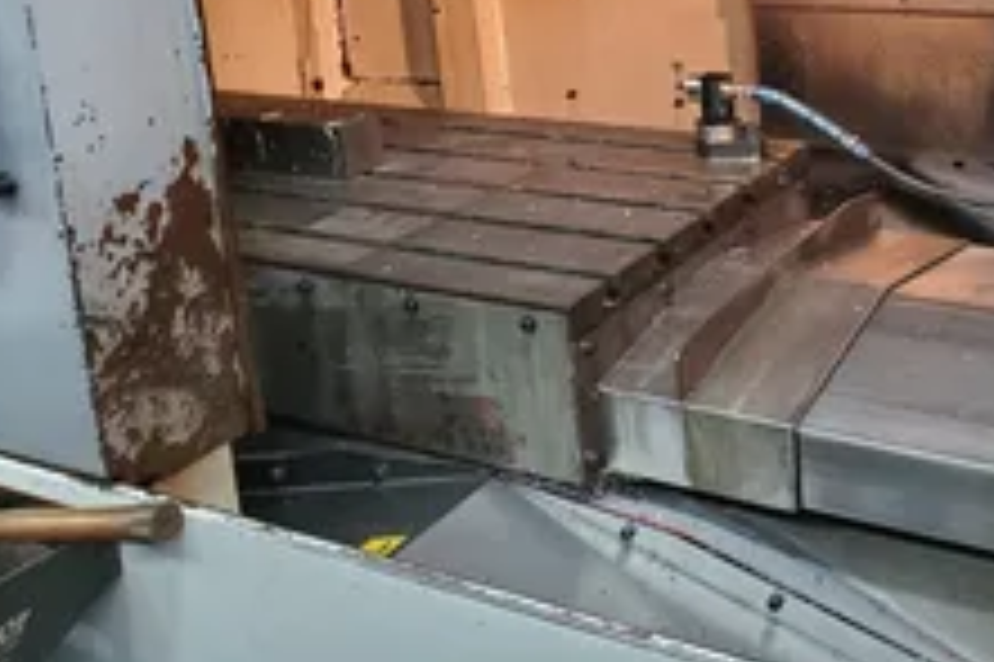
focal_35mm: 49
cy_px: 63
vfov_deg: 26.5
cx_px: 760
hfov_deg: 39.2
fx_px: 1352
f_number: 2.4
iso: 500
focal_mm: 4.3
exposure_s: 1/40
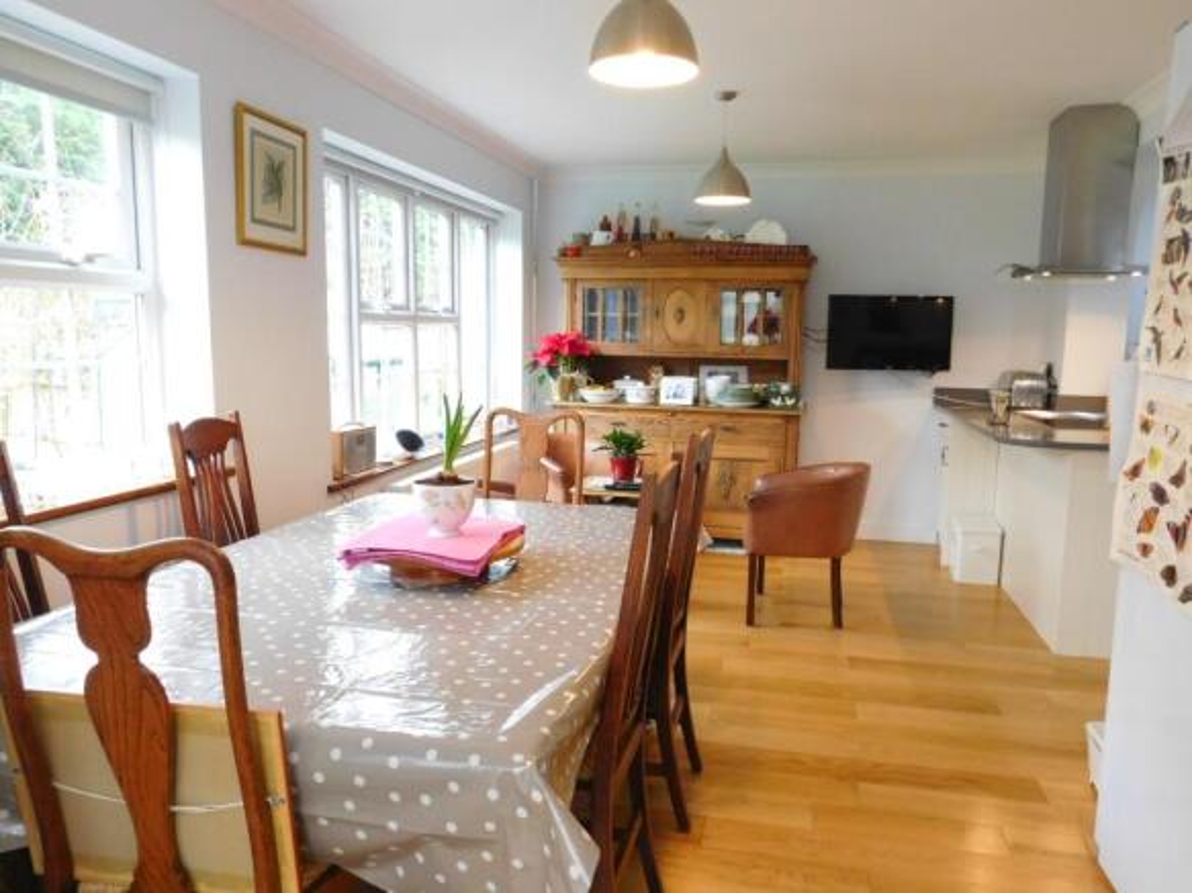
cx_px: 596
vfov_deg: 54.9
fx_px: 861
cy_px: 446
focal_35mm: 25
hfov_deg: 69.4
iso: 280
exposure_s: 1/30
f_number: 3.1
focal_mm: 4.5
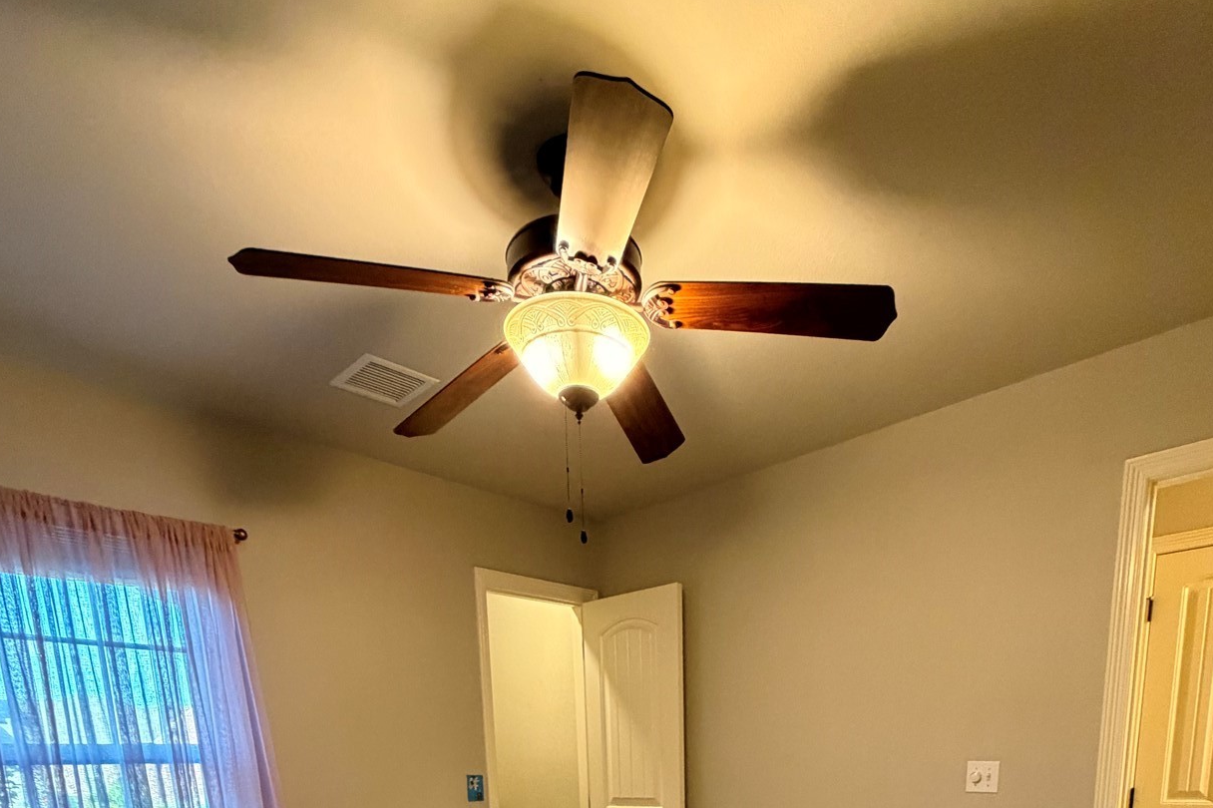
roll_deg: +1.0
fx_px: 775
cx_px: 641
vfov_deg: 41.6
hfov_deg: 76.0
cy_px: 921
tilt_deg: -12.0
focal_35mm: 23
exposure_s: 1/60
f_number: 2.2
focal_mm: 2.22
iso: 640
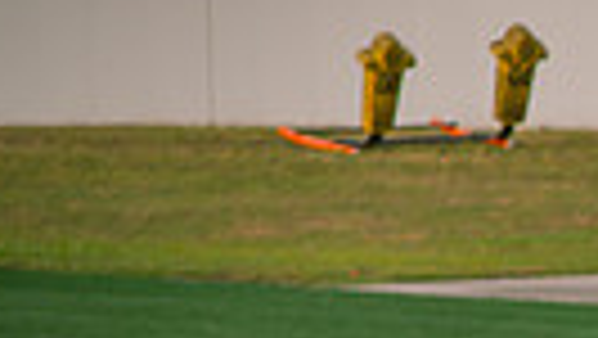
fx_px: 7616
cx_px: 1236
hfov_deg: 4.4
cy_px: 491
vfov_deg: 2.5
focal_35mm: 480
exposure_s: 1/400
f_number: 4
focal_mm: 105
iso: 100
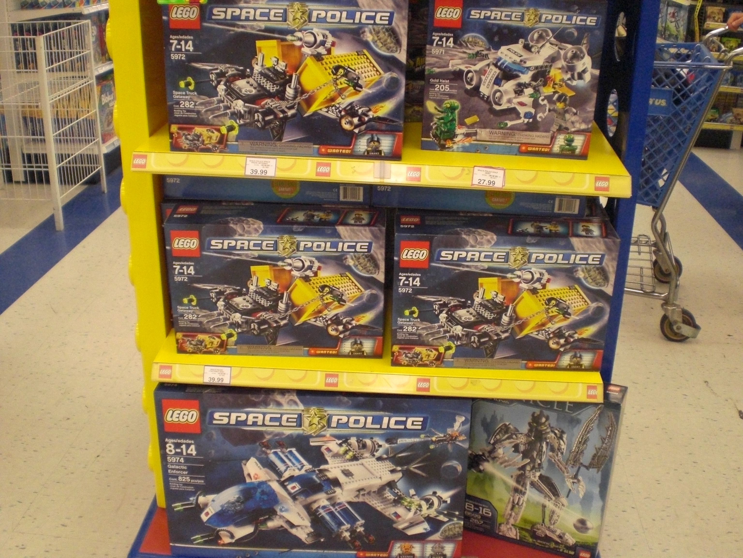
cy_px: 279
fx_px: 816
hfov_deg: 49.0
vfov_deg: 37.7
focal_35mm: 38
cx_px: 372
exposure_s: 1/100
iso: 400
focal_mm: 6.3
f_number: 3.1
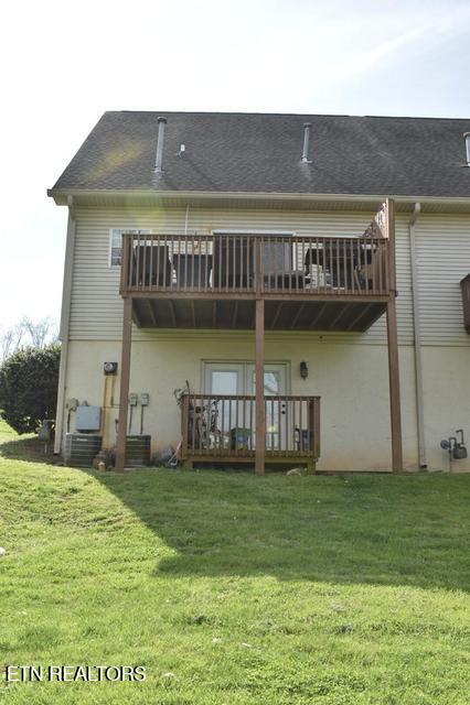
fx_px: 676
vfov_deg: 55.1
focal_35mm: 34
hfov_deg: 38.3
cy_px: 352
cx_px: 235
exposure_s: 1/200
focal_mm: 23
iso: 100
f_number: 7.1
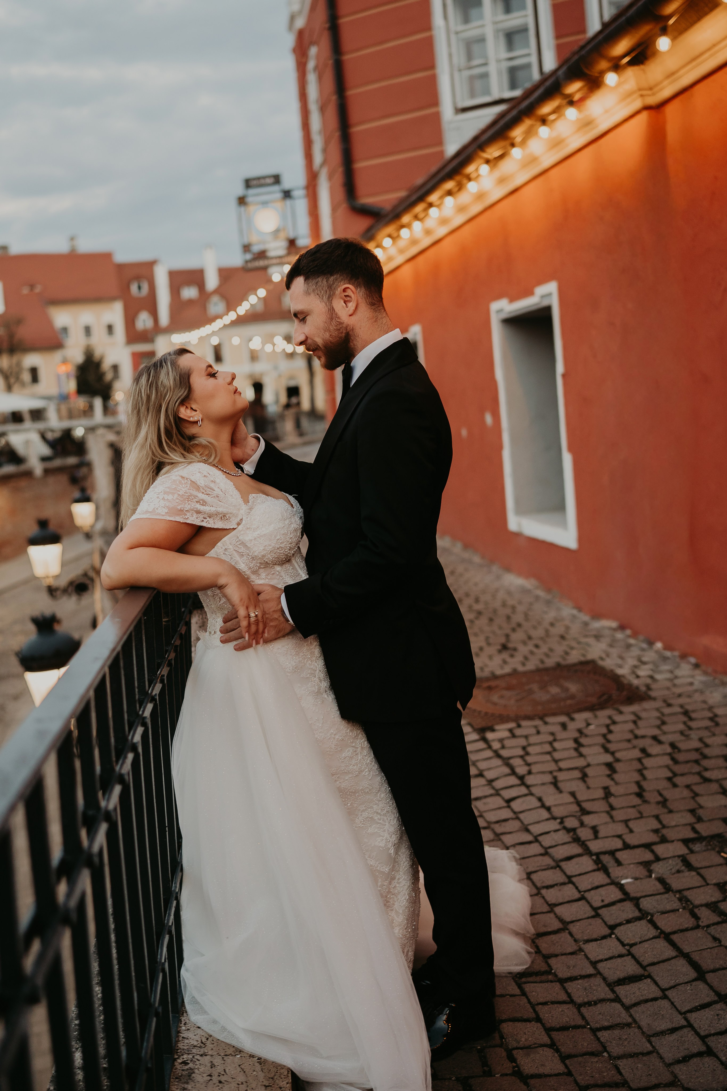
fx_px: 1060
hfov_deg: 37.9
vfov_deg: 54.4
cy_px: 546
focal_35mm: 35
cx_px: 364
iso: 320
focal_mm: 35
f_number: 1.8
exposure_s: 1/200
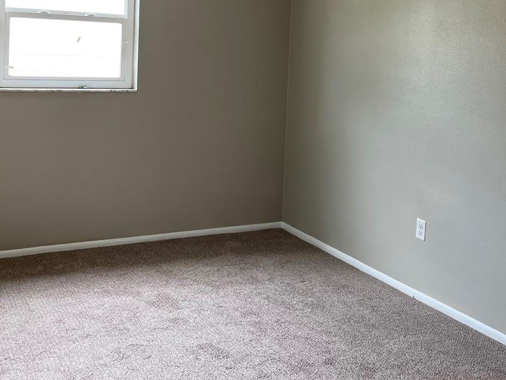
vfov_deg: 31.3
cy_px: 71
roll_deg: -2.3
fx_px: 658
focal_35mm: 45
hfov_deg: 42.1
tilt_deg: -2.0
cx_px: 246
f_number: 1.6
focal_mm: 5.1
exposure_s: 1/103
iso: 125
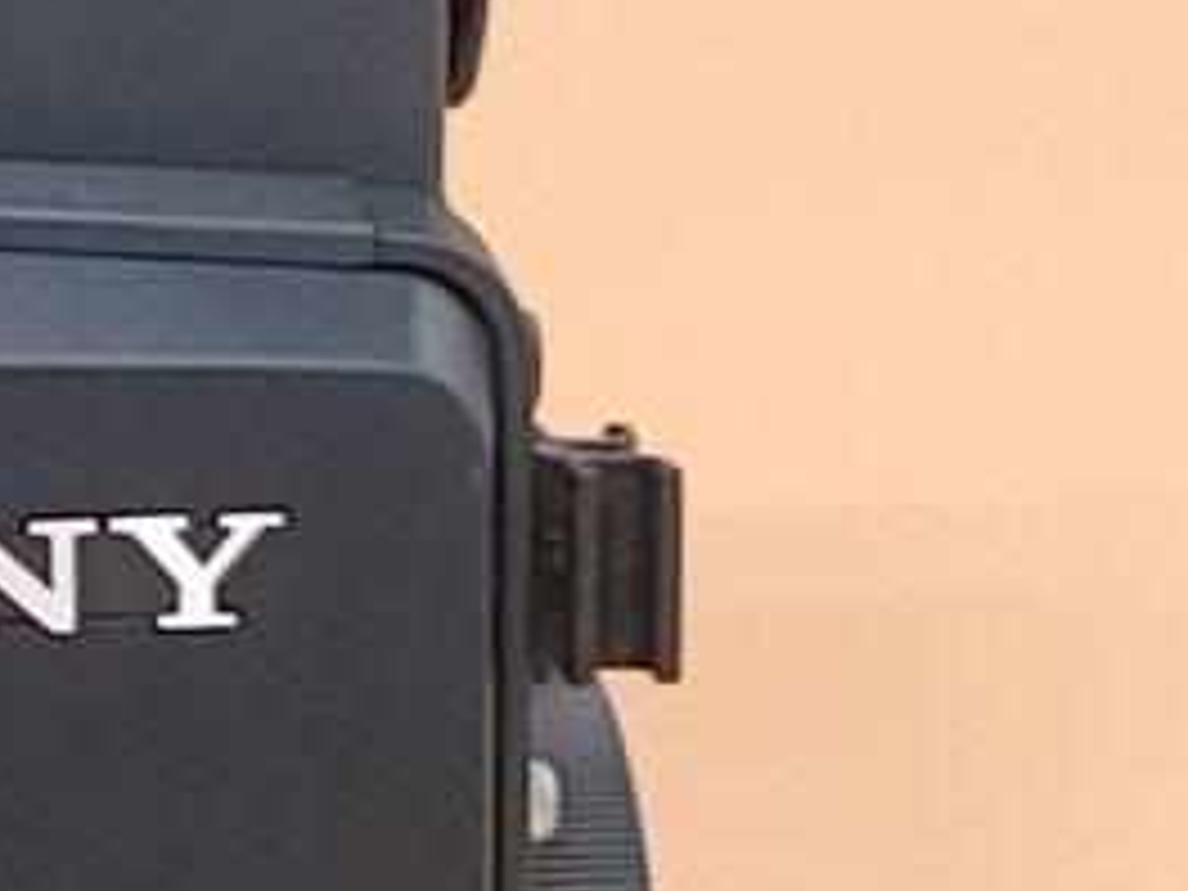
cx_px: -1966
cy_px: 1026
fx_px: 9747
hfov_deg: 6.5
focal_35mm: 284
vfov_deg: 5.2
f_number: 1.8
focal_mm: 4.36
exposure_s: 1/45
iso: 100
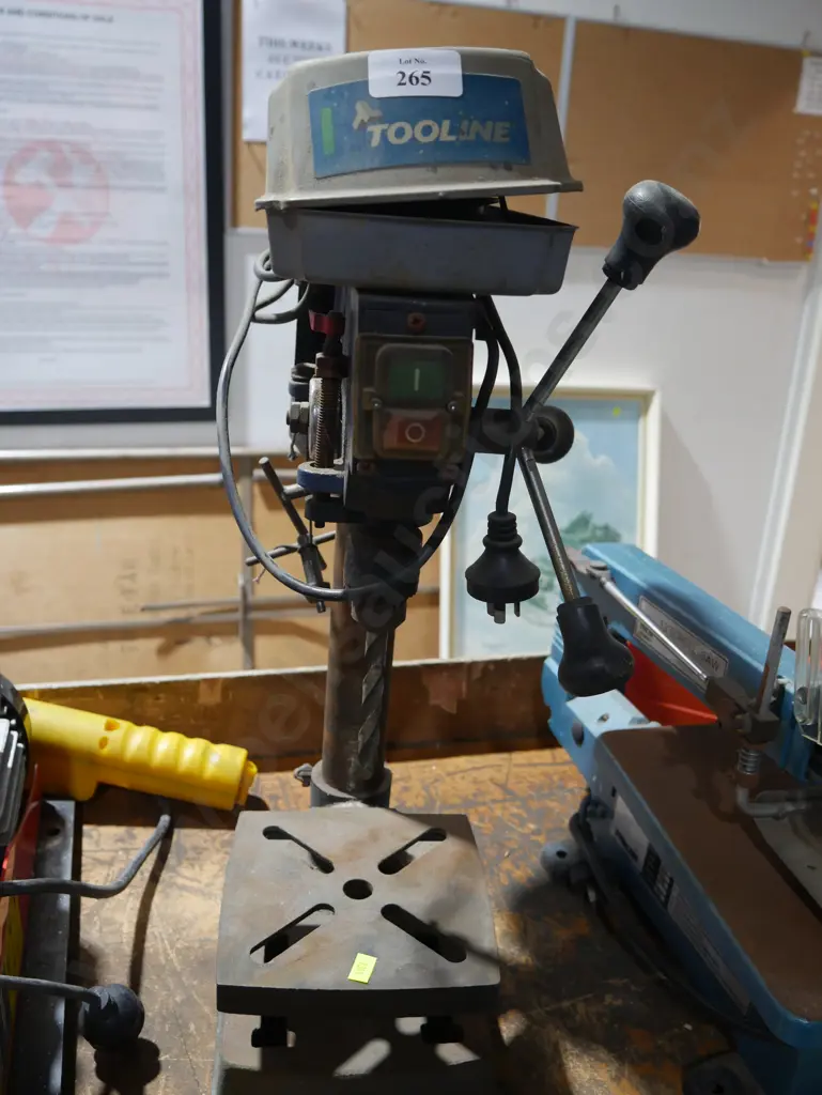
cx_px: 411
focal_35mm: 32
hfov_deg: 44.2
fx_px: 1012
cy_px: 548
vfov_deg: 56.8
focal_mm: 16
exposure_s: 1/60
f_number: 3.6
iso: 640
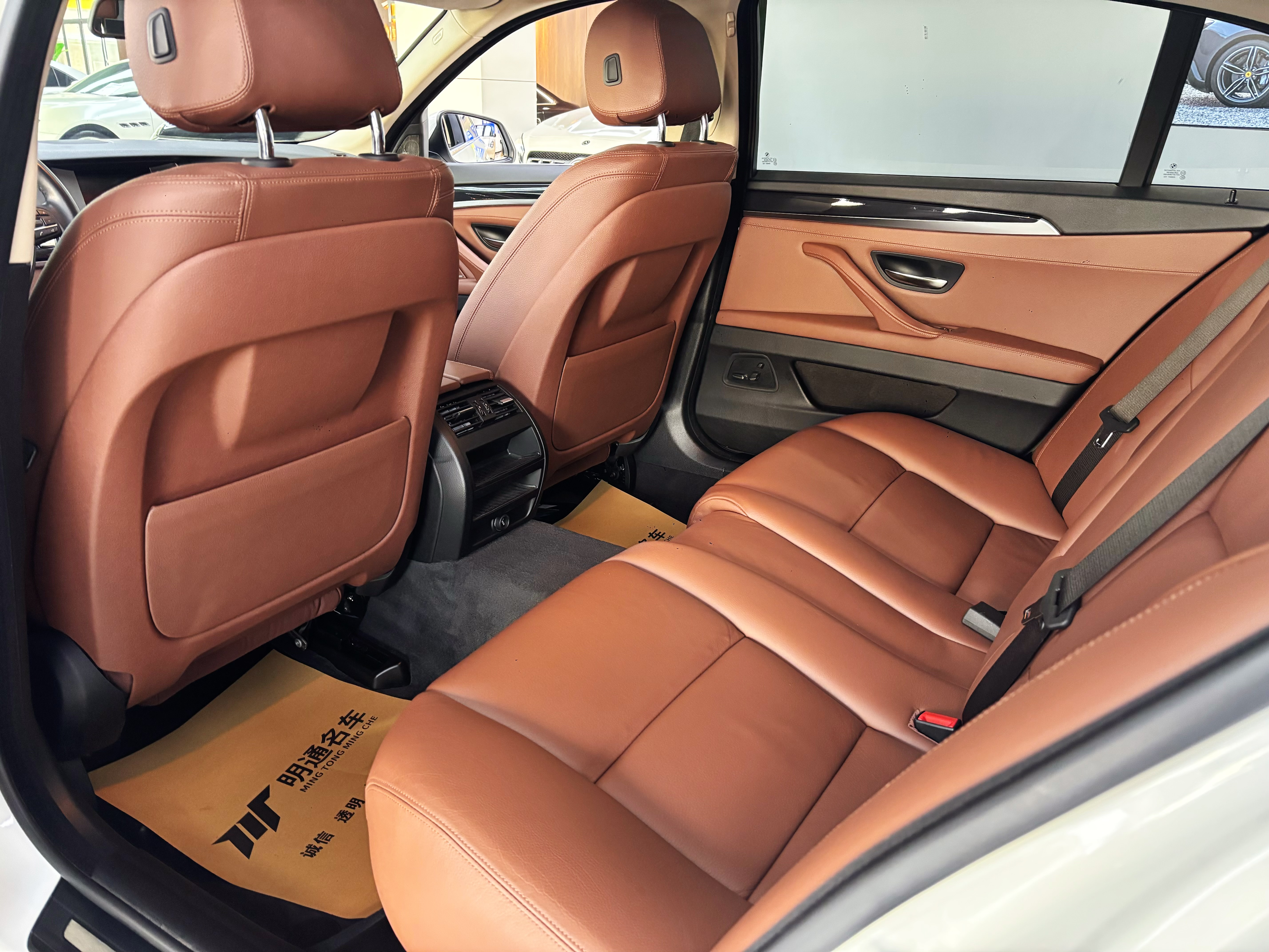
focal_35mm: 26
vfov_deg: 53.1
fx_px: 953
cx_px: 634
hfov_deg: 67.3
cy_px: 476
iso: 500
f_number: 1.6
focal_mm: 5.96
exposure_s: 1/50
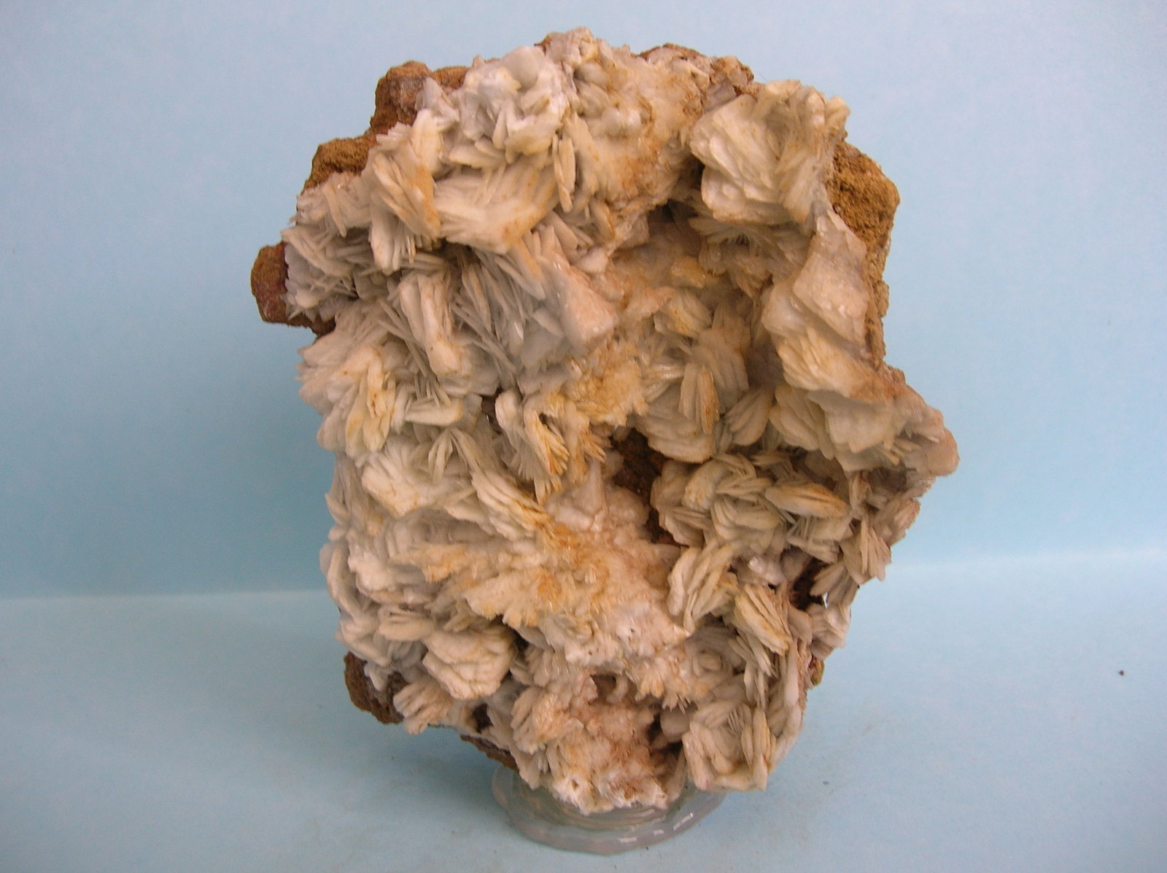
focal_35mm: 36
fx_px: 1213
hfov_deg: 51.4
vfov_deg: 39.6
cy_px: 436
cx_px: 584
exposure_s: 1/11.5
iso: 50
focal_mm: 6
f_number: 2.7
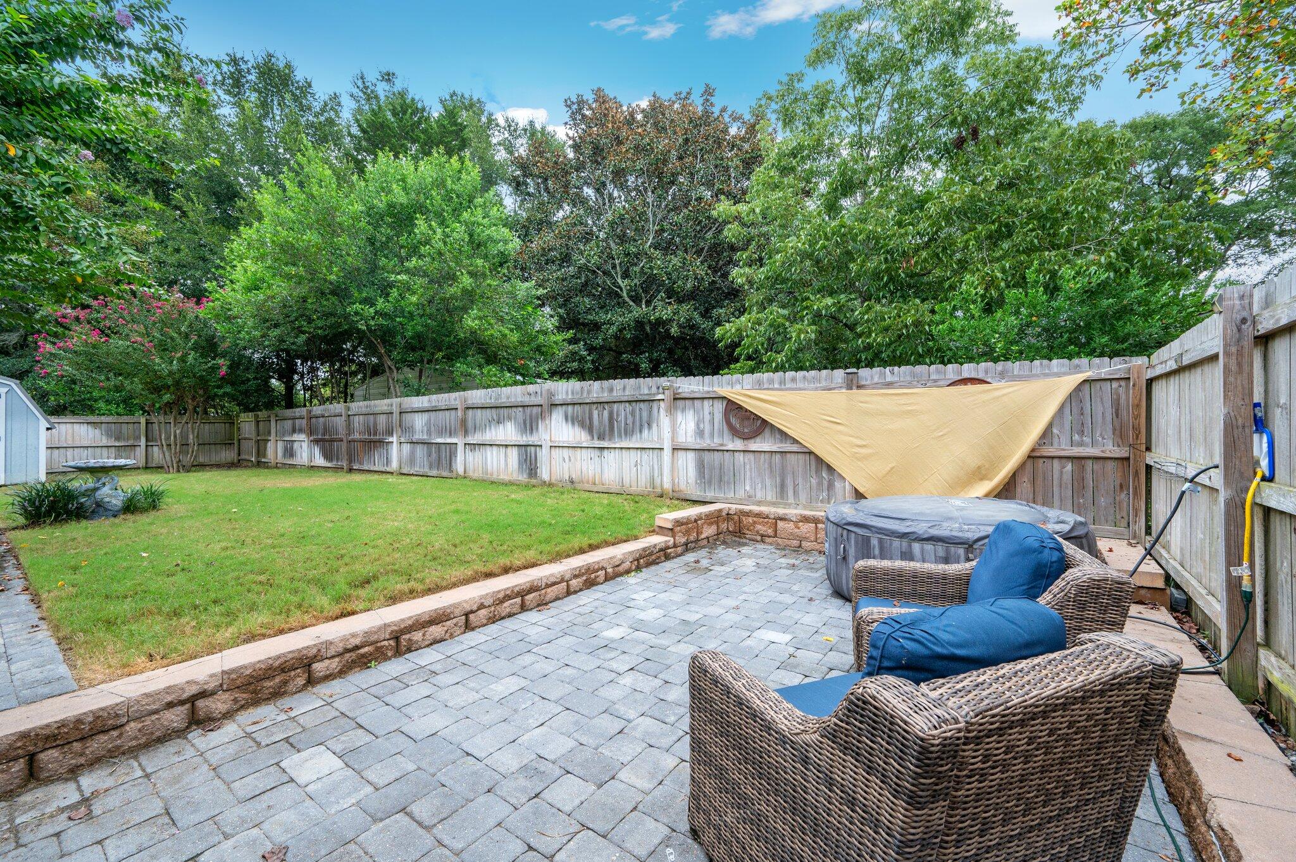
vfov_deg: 77.2
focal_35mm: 15
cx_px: 648
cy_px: 431
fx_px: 540
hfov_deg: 100.4
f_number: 9
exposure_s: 1/250
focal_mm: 15
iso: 320
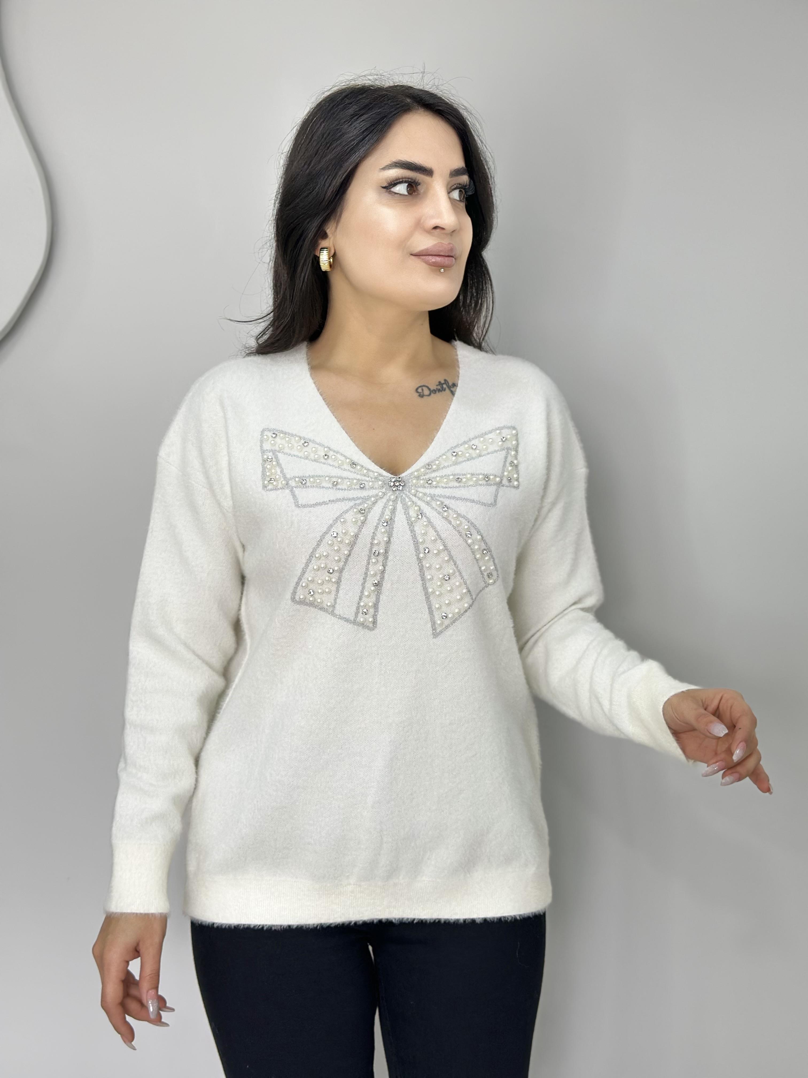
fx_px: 1494
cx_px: 404
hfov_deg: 30.3
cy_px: 539
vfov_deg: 39.7
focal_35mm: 48
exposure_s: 1/50
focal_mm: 6.86
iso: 125
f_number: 1.78
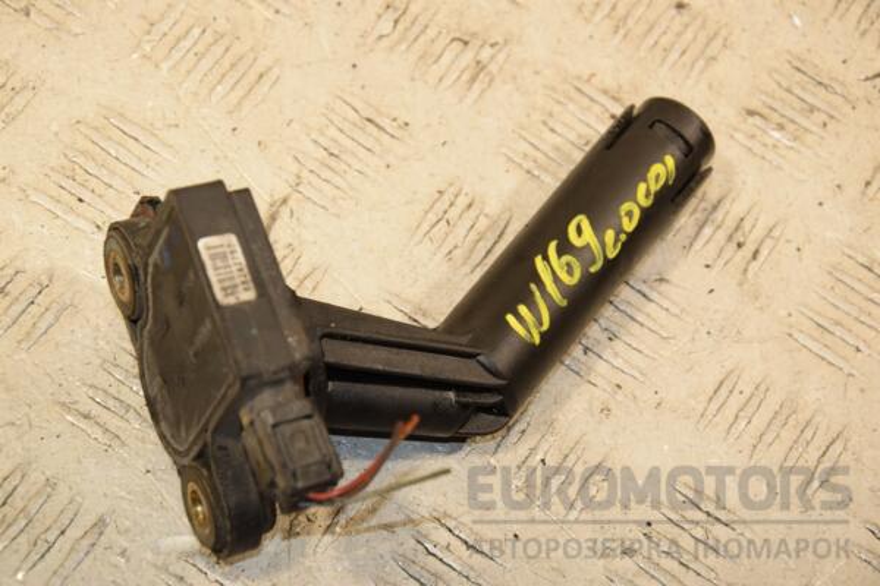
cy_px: 293
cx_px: 440
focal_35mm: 112
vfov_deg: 12.2
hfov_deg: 18.2
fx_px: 2750
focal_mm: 75
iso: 800
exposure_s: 1/200
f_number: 7.1
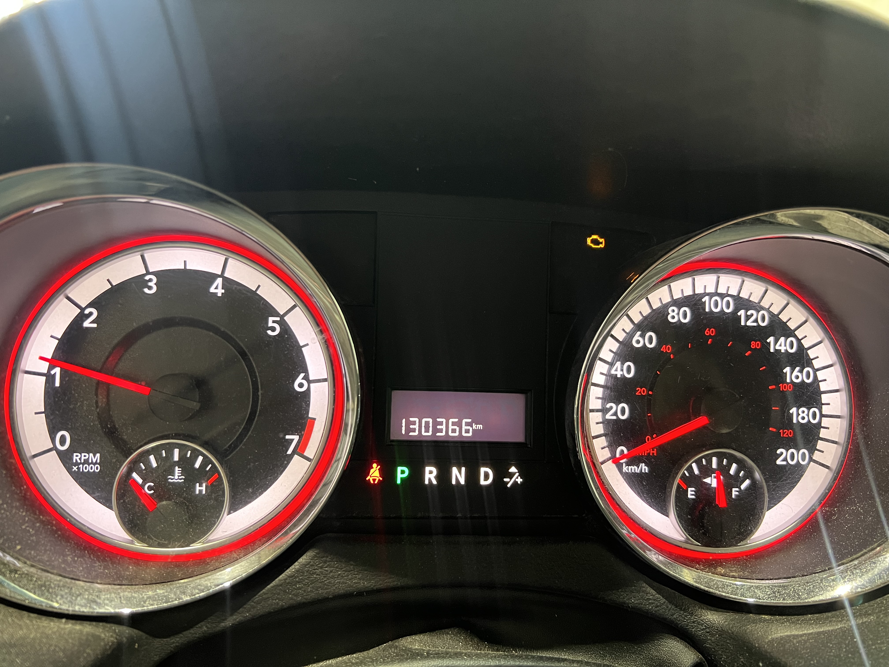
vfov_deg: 53.1
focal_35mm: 26
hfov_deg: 67.3
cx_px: 444
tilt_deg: -21.6
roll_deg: -4.4
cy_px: 334
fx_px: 668
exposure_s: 1/40
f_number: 1.5
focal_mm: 5.7
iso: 500
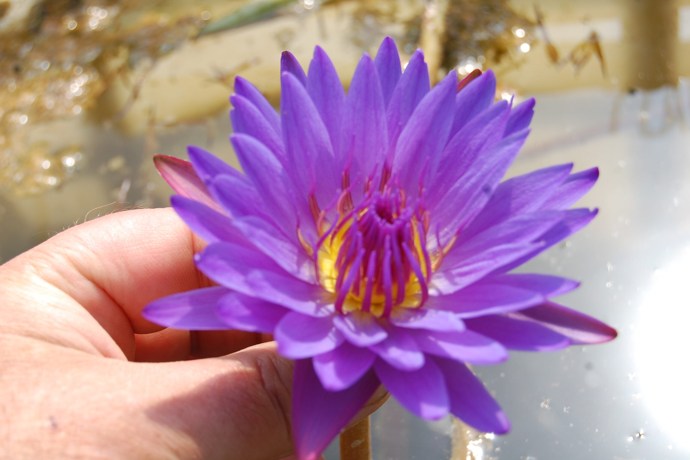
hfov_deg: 24.3
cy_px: 231
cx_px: 343
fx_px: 1601
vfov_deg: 16.4
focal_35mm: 84
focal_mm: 55
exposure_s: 1/250
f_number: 8
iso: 200
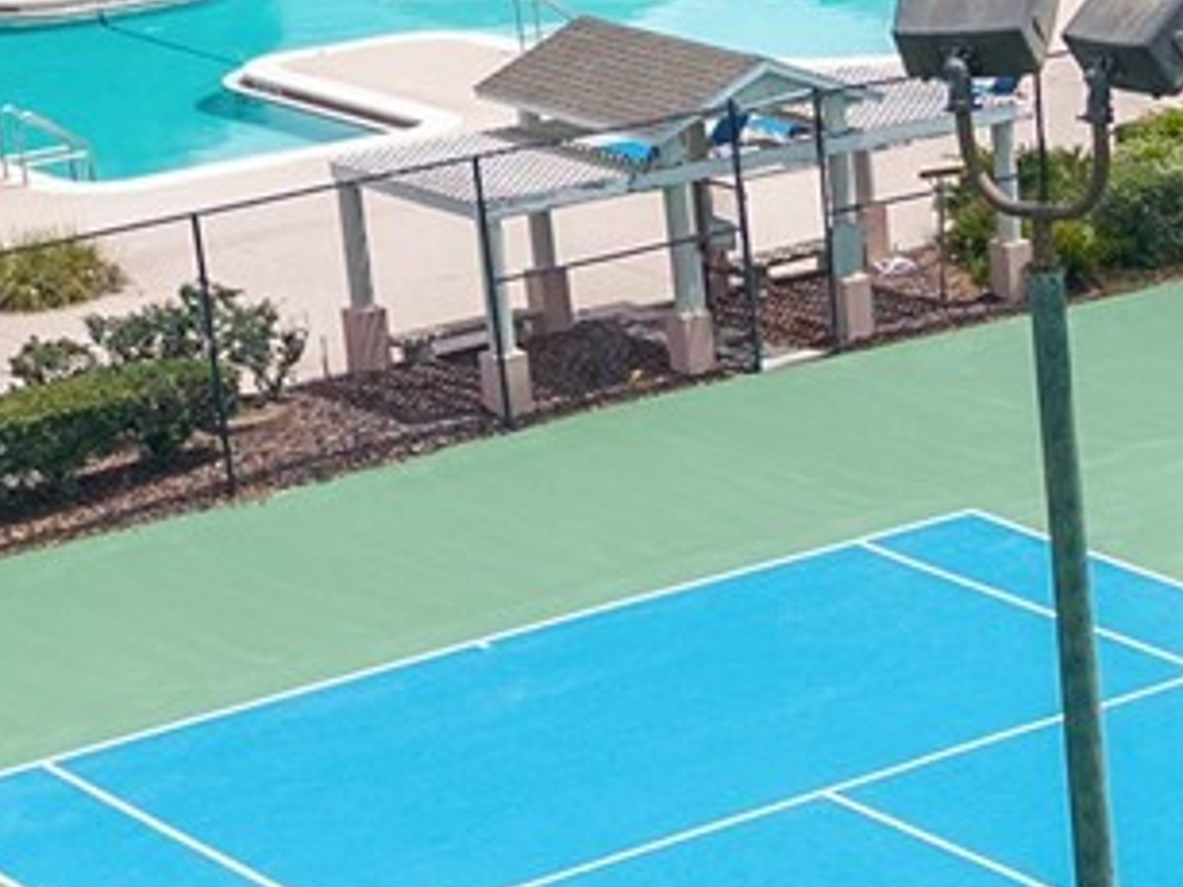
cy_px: 725
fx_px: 4270
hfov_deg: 14.6
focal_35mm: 125
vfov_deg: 11.8
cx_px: 1823
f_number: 1.8
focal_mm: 8.67
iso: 130
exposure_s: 1/5000
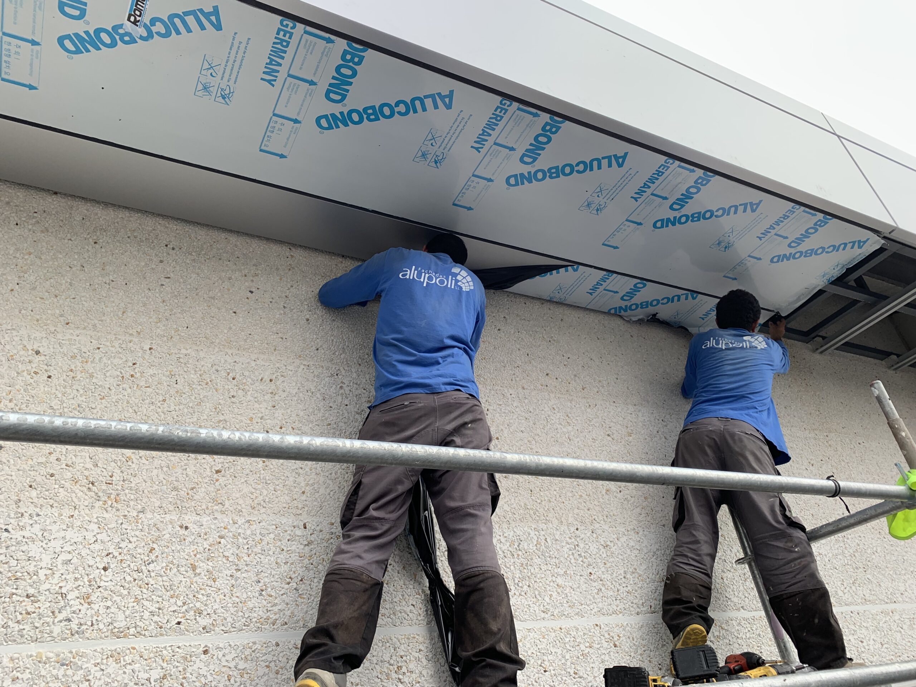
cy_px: 344
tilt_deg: +32.6
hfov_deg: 67.3
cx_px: 458
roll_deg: +9.3
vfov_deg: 53.1
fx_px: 688
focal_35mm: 26
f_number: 1.8
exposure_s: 1/193
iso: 25
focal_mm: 4.25
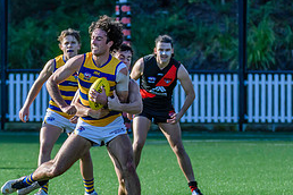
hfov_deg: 2.7
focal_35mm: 778
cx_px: 149
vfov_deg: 1.8
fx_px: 6332
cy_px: 134
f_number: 5.3
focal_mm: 240
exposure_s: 1/2000
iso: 800
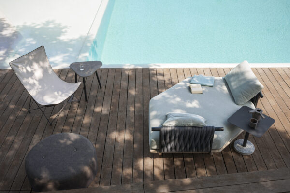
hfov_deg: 54.4
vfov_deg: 37.9
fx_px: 282
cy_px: 96
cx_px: 145
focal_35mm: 35
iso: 100
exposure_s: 1/200
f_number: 7.1
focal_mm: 35
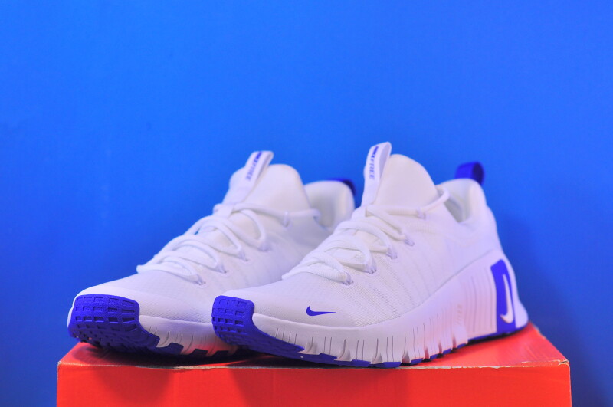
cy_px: 204
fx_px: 1275
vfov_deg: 18.1
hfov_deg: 27.0
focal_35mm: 75
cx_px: 306
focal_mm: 50
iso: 250
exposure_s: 1/250
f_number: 3.2
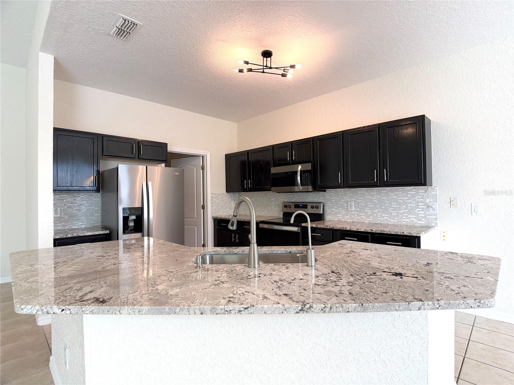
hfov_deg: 71.6
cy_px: 192
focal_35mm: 24
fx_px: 356
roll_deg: +0.7
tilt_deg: +0.6
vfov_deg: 56.8
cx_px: 257
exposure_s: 1/120
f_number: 1.78
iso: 125
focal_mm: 6.76
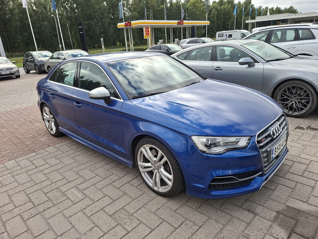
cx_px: 159
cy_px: 120
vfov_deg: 58.9
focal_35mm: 23
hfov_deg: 73.9
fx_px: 211
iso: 50
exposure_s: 1/594
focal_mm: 5.54
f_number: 1.8
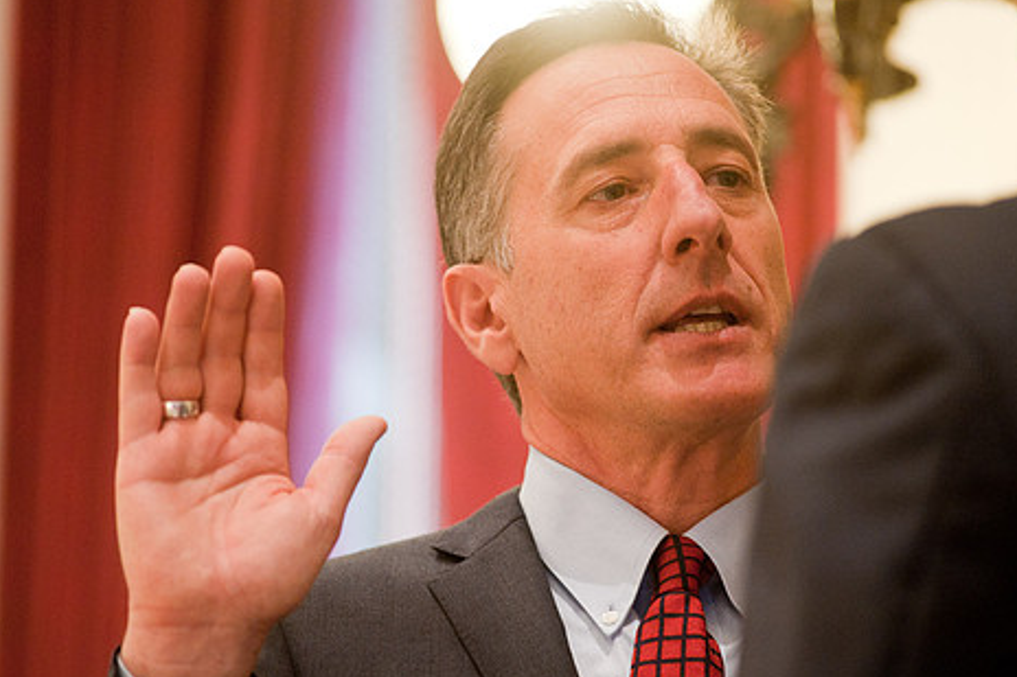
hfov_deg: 8.2
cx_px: 598
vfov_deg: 5.5
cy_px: 392
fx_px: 7060
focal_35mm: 250
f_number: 4
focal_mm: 200
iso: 1600
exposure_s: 1/100
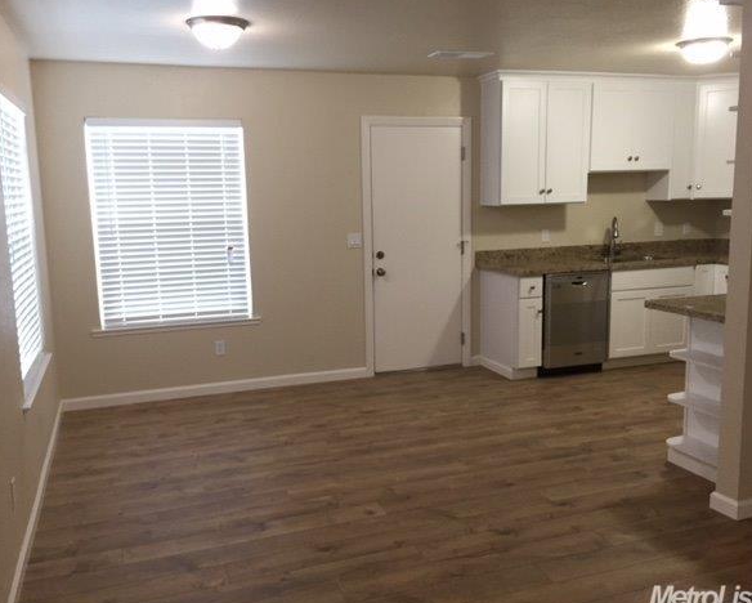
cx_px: 366
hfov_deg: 57.1
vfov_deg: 47.2
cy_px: 302
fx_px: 690
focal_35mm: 31
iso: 160
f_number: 2.2
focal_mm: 4.15
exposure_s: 1/30
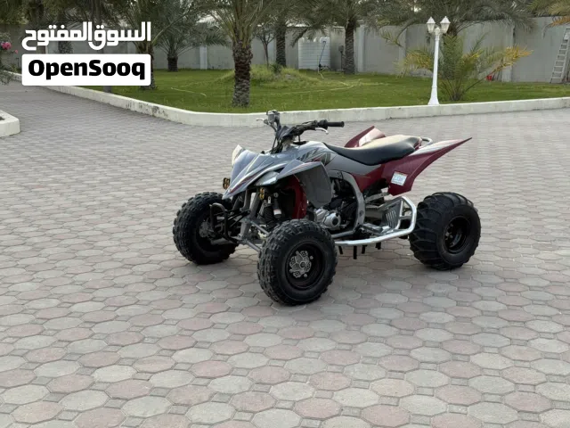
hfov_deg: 39.7
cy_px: 214
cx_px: 285
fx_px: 790
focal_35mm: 48
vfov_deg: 30.3
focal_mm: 6.76
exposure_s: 1/437
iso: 80
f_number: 1.78
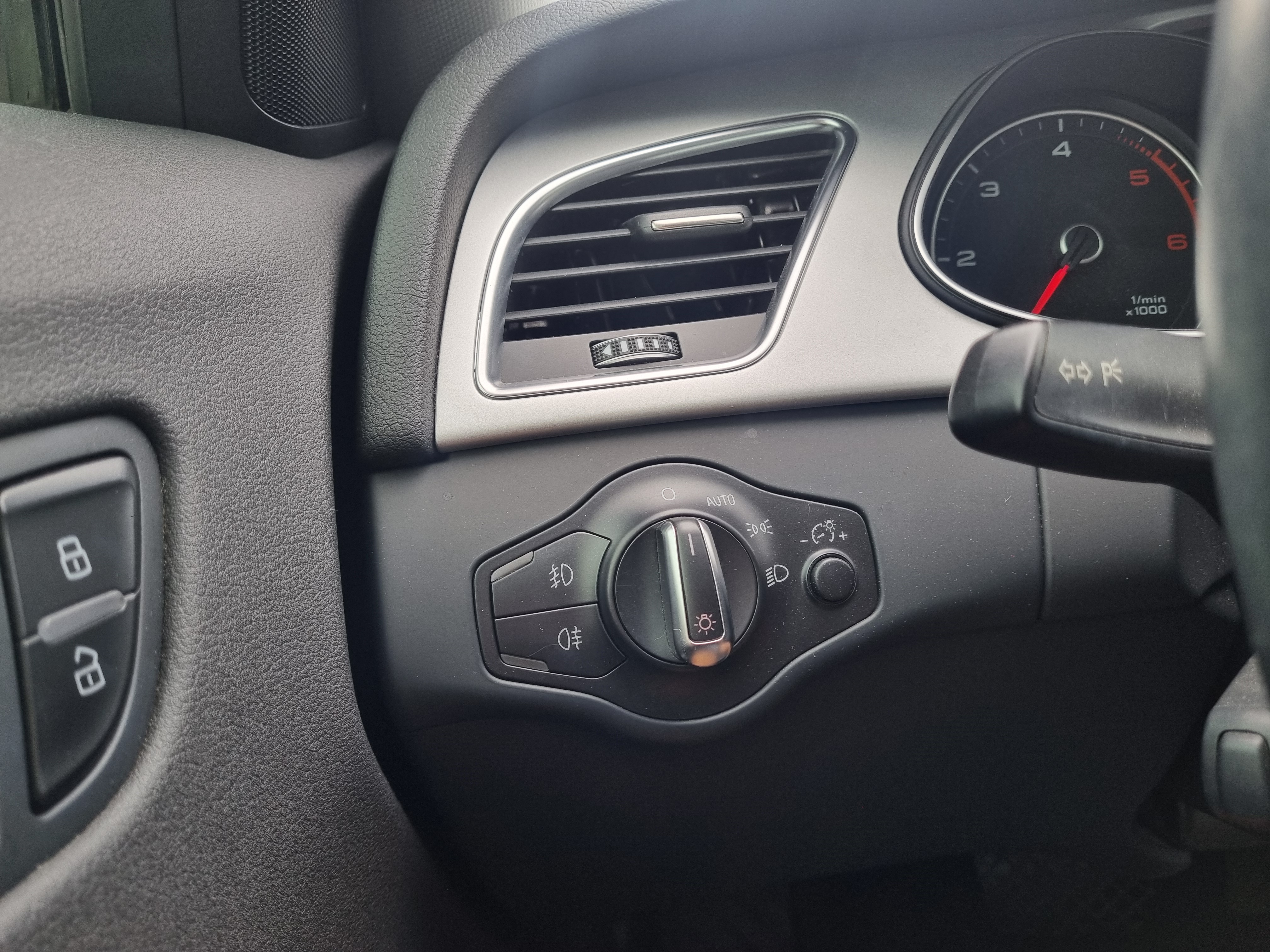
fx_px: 954
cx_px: 635
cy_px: 476
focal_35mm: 26
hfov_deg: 67.3
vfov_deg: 53.1
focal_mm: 5.4
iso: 64
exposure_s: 1/120
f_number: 1.8
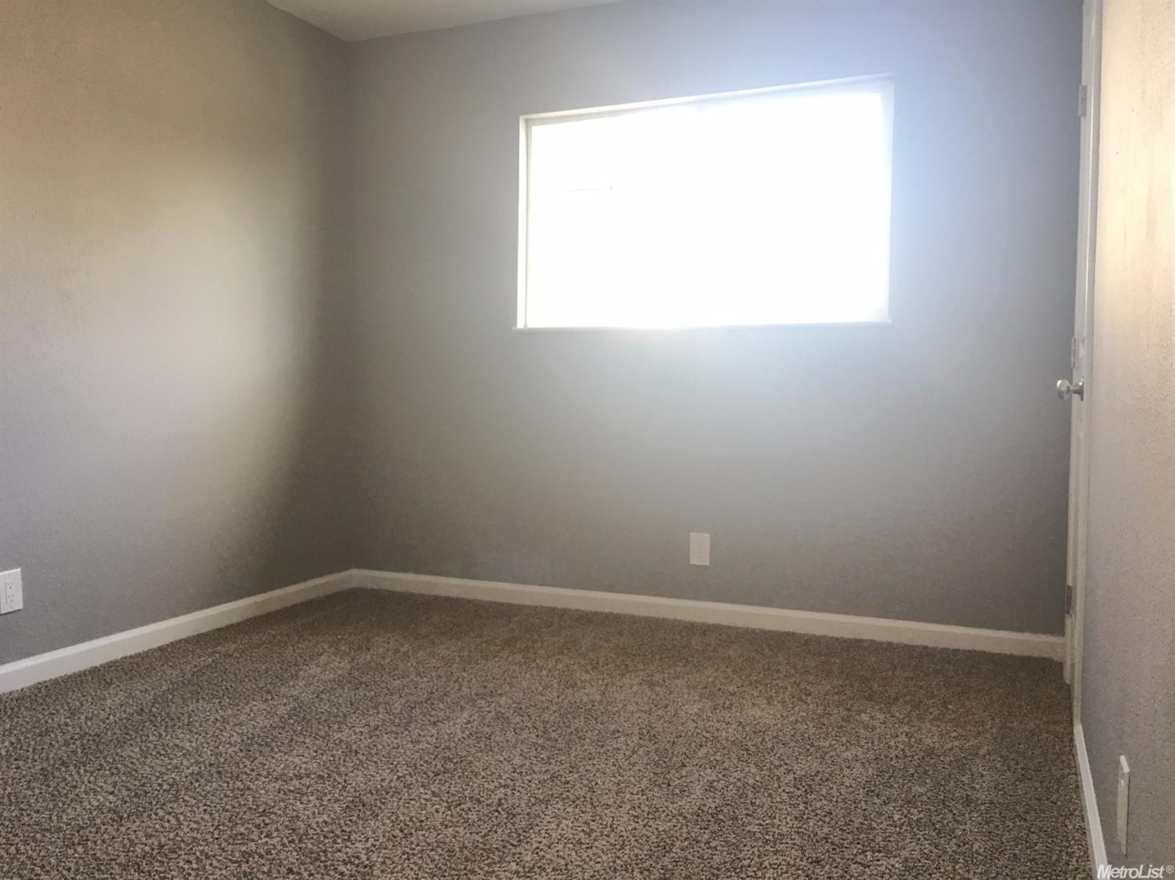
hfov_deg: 61.7
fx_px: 984
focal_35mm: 29
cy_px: 440
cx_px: 588
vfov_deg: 48.2
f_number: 2.2
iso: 80
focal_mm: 4.15
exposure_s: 1/30
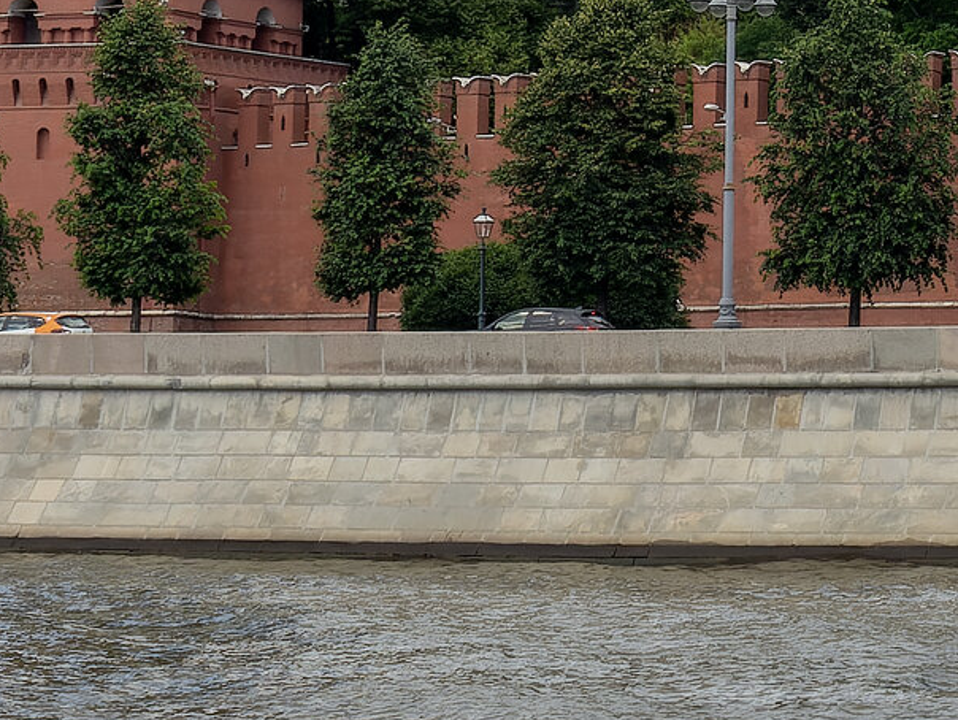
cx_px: 1161
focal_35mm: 122
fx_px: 3379
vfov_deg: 11.7
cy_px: -337
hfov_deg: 15.5
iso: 200
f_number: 11
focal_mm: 18
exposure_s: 1/125
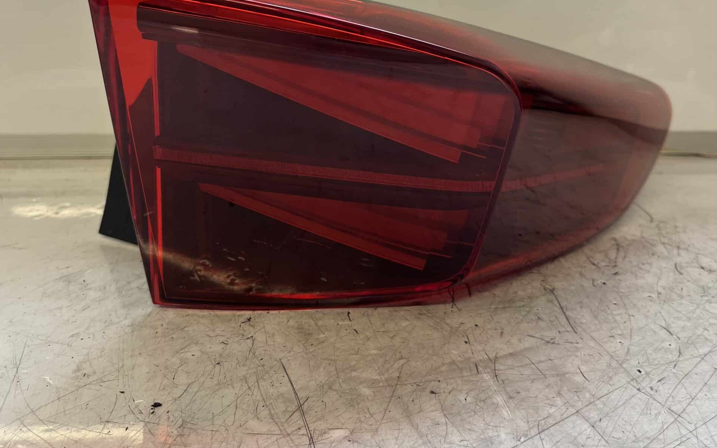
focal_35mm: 37
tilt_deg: -11.6
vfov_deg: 33.9
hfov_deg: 52.7
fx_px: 723
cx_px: 359
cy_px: 128
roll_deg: -1.4
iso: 80
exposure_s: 1/121
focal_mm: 5.1
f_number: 1.6
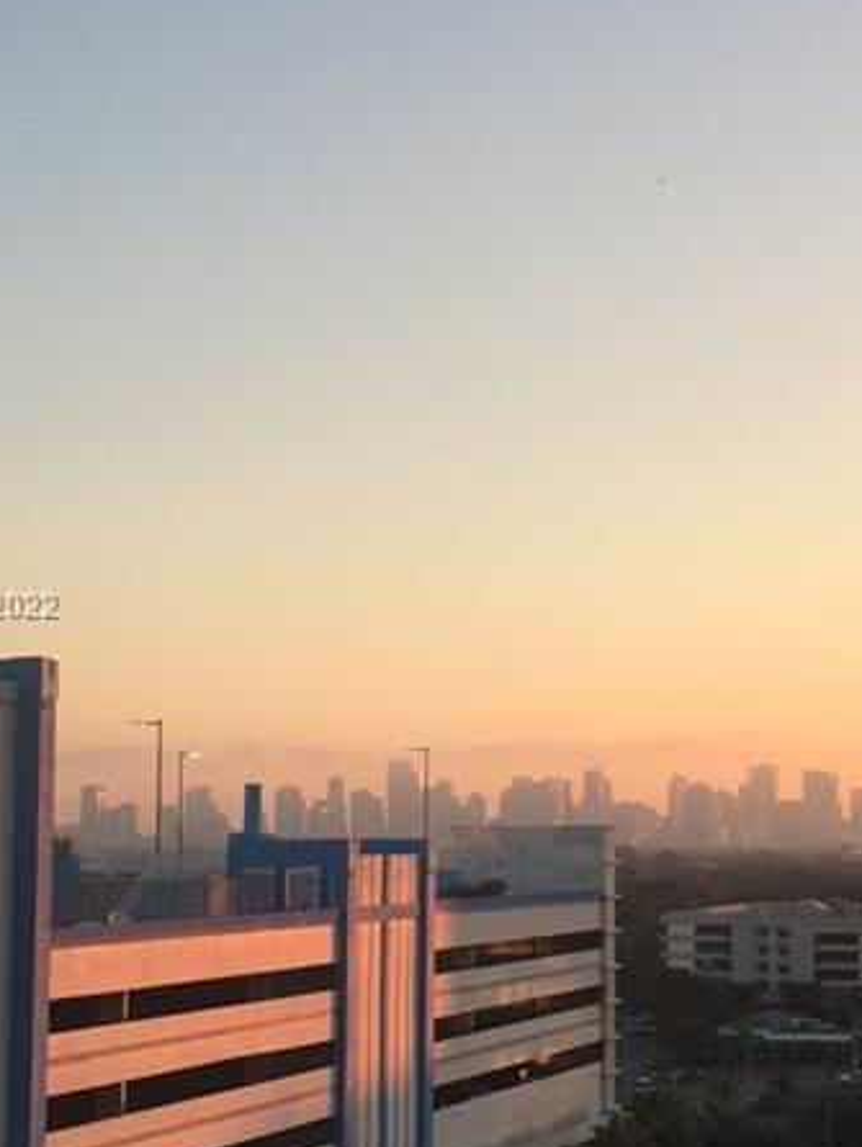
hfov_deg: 18.7
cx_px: 744
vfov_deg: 25.0
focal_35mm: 78
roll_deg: -0.2
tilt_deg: +4.3
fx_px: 2587
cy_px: 607
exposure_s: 1/494
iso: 32
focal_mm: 4.15
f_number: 2.2
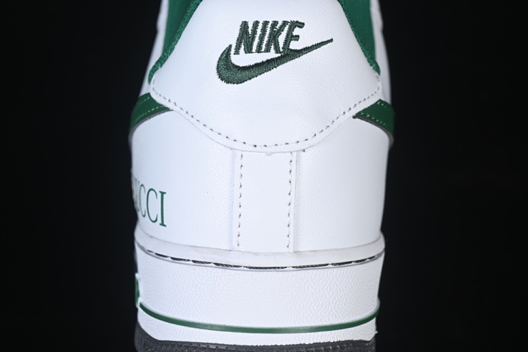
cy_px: 176
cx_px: 264
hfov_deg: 27.0
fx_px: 1100
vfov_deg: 18.2
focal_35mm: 75
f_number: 7.1
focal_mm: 50
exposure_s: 1/80
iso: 160
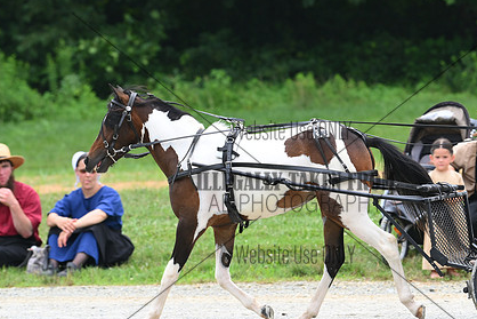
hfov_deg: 5.8
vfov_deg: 3.9
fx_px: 4692
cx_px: 296
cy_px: 190
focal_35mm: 354
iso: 250
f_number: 4.5
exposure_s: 1/886
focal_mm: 170
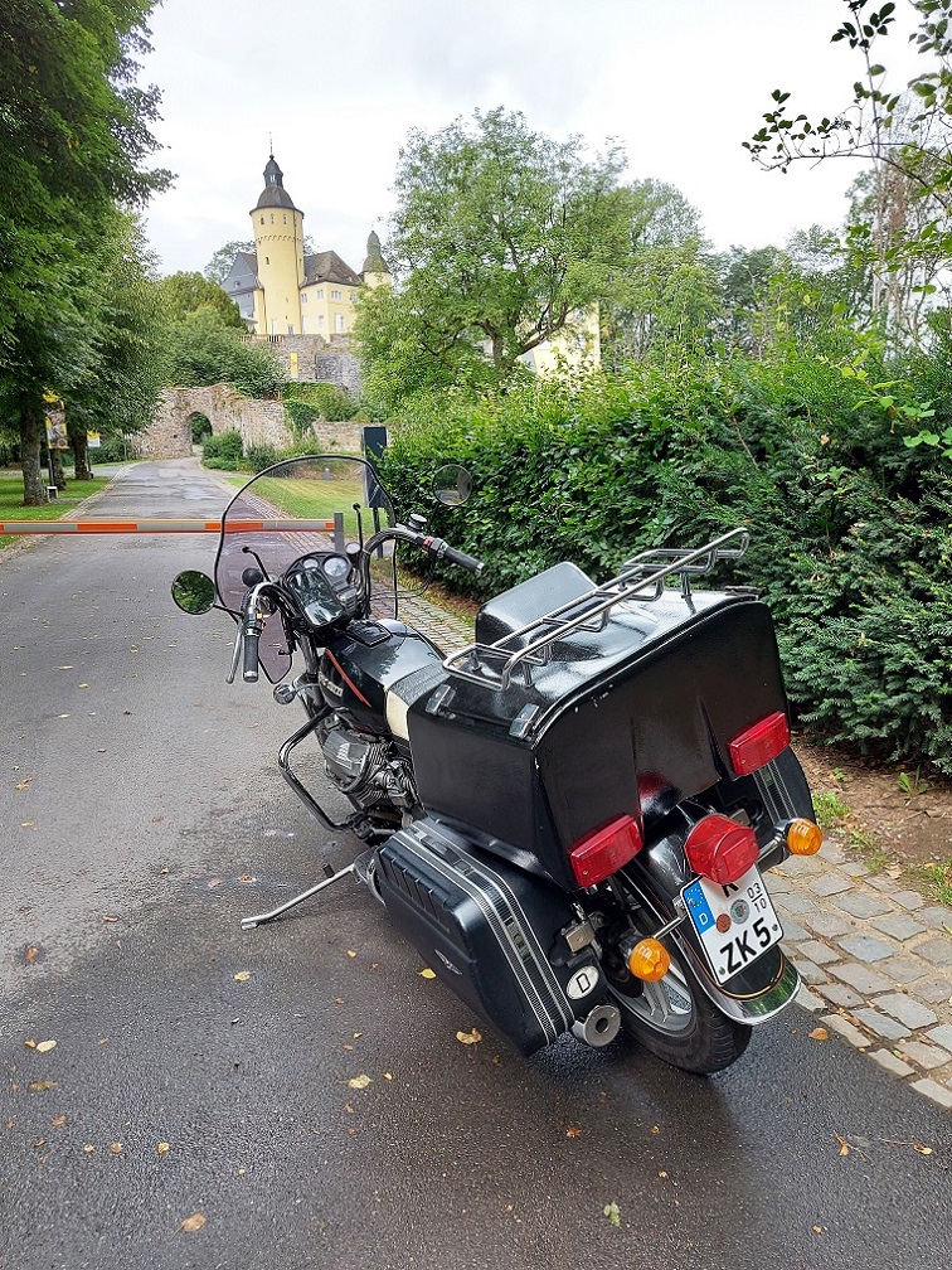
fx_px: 880
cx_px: 476
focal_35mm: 24
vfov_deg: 71.6
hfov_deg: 56.8
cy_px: 635
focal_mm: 5.23
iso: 32
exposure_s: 1/100
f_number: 1.8
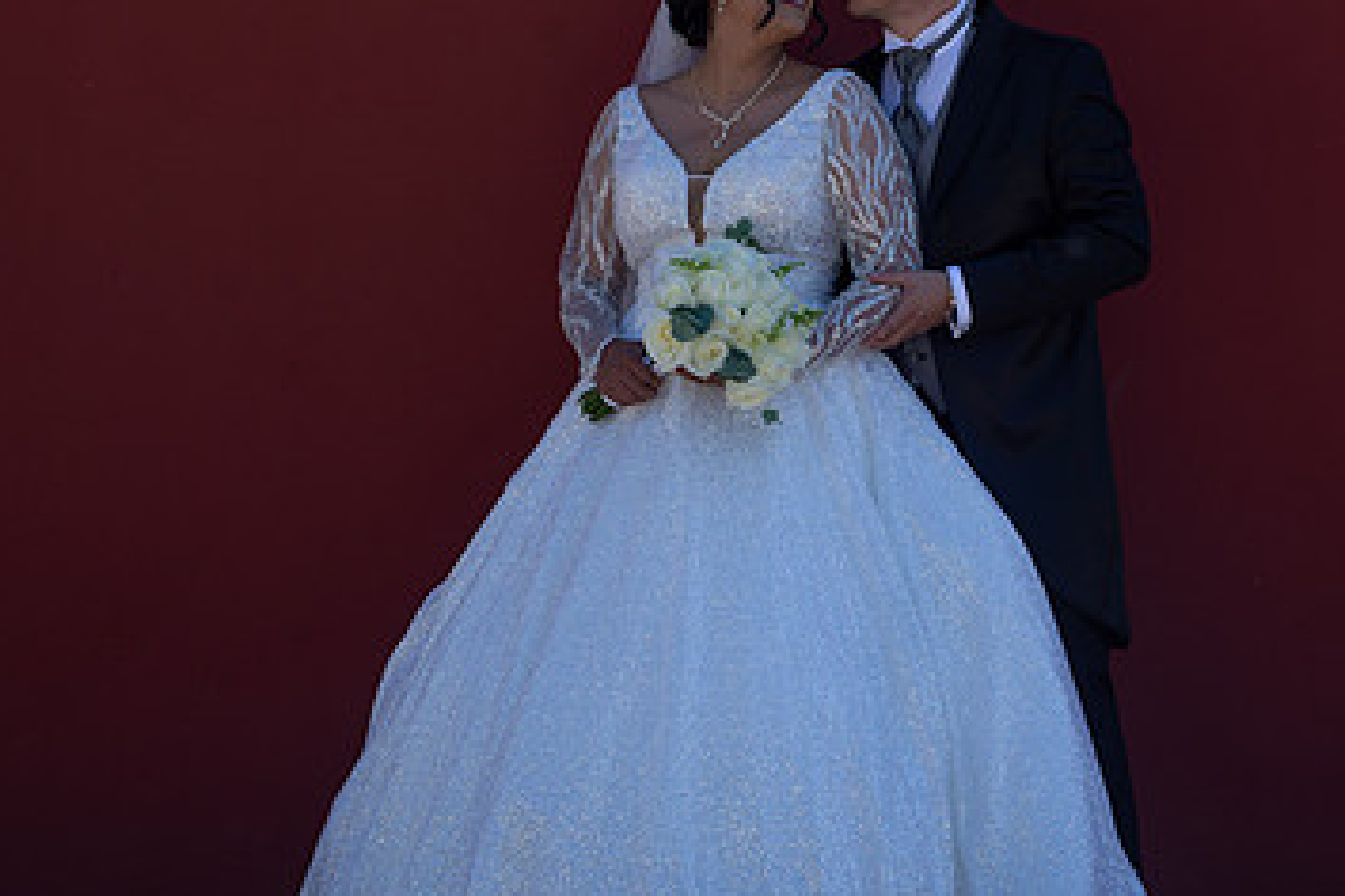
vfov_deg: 16.7
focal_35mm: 82
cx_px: 897
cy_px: 427
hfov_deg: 24.6
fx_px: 3063
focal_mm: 50
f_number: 6.3
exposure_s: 1/250
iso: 100
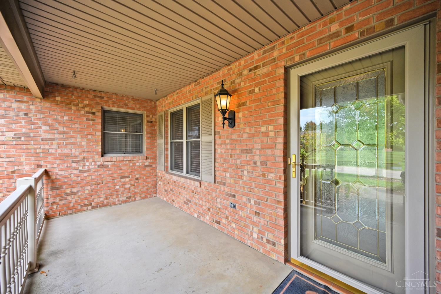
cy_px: 147
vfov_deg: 81.2
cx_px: 220
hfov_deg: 104.3
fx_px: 171
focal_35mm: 14
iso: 250
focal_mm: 14
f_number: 4
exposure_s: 1/250
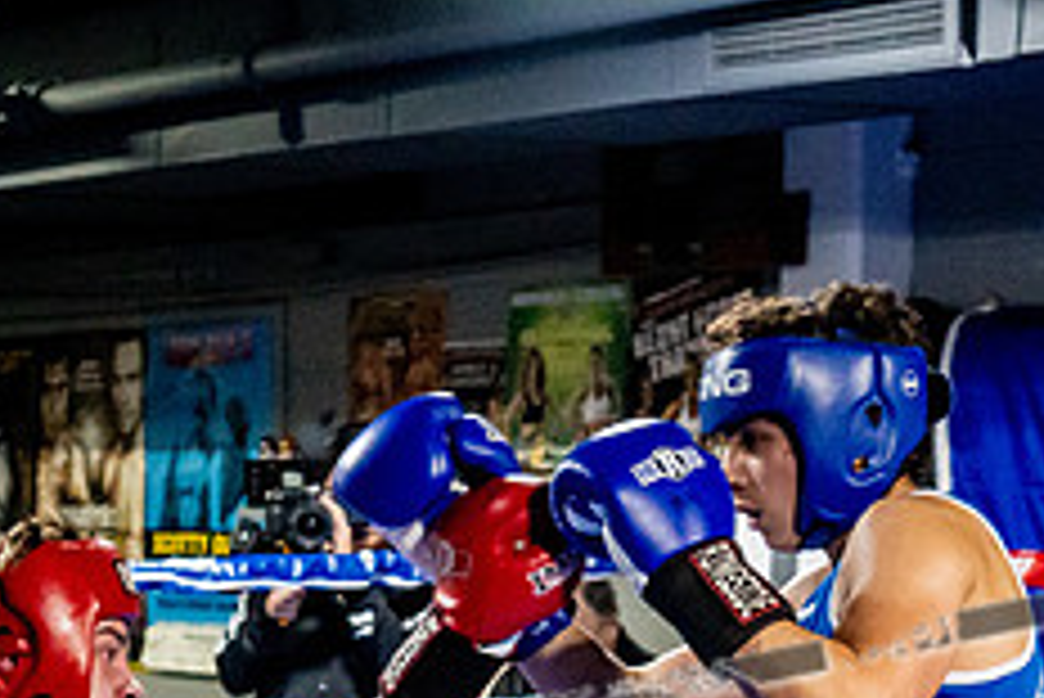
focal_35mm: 130
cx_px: 94
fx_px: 3772
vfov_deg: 10.4
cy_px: 862
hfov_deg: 15.6
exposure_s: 1/800
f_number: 2.8
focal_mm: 35
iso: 5000
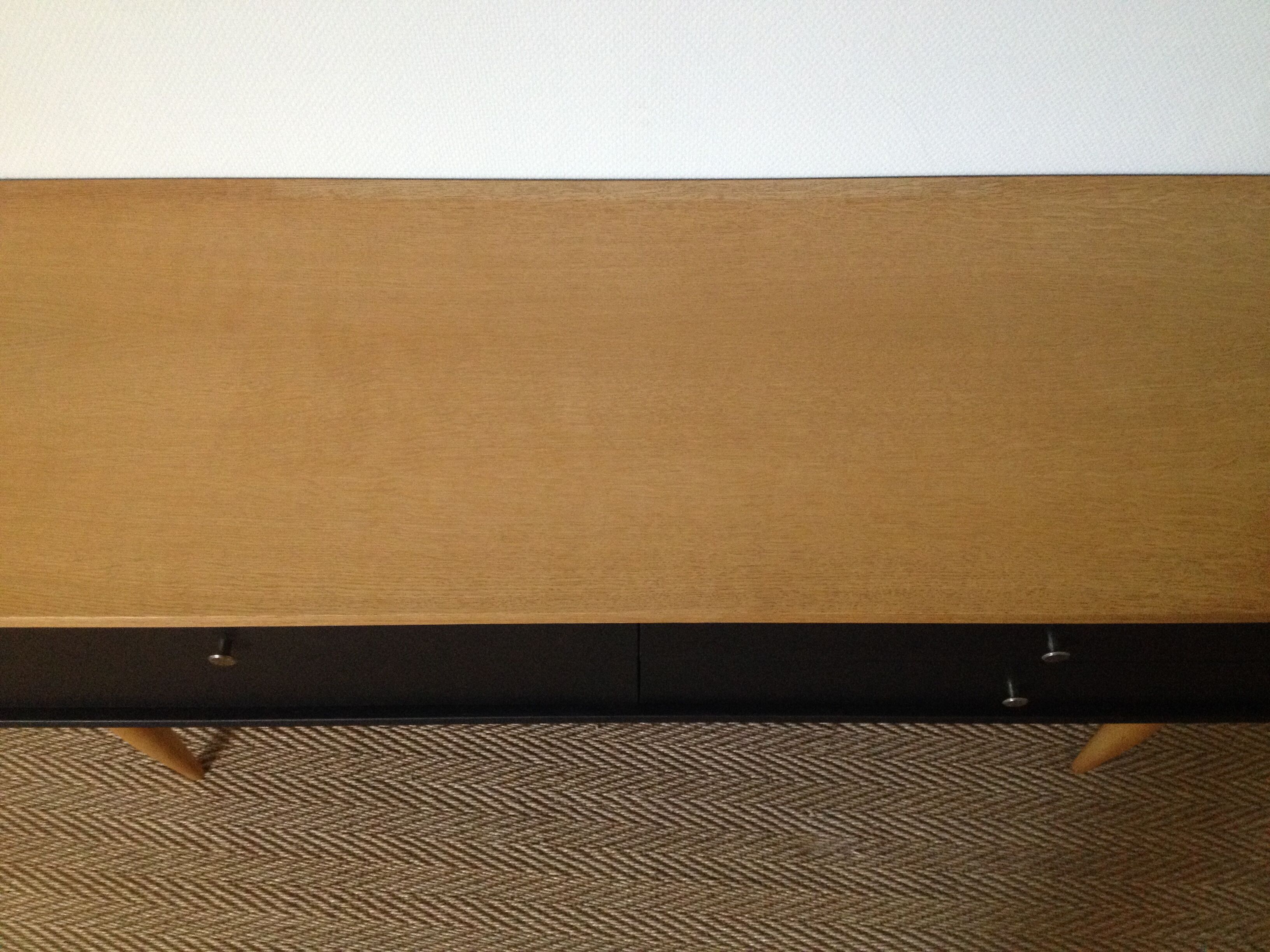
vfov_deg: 40.7
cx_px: 635
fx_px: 1284
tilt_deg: -62.3
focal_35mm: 35
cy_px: 476
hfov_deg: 52.6
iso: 320
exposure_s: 1/20
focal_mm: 4.28
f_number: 2.4
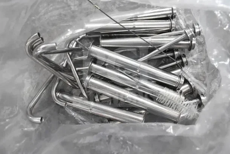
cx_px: 115
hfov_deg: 67.4
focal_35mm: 27
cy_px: 77
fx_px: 173
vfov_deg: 48.0
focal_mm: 18
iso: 6400
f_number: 5.6
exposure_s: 1/125
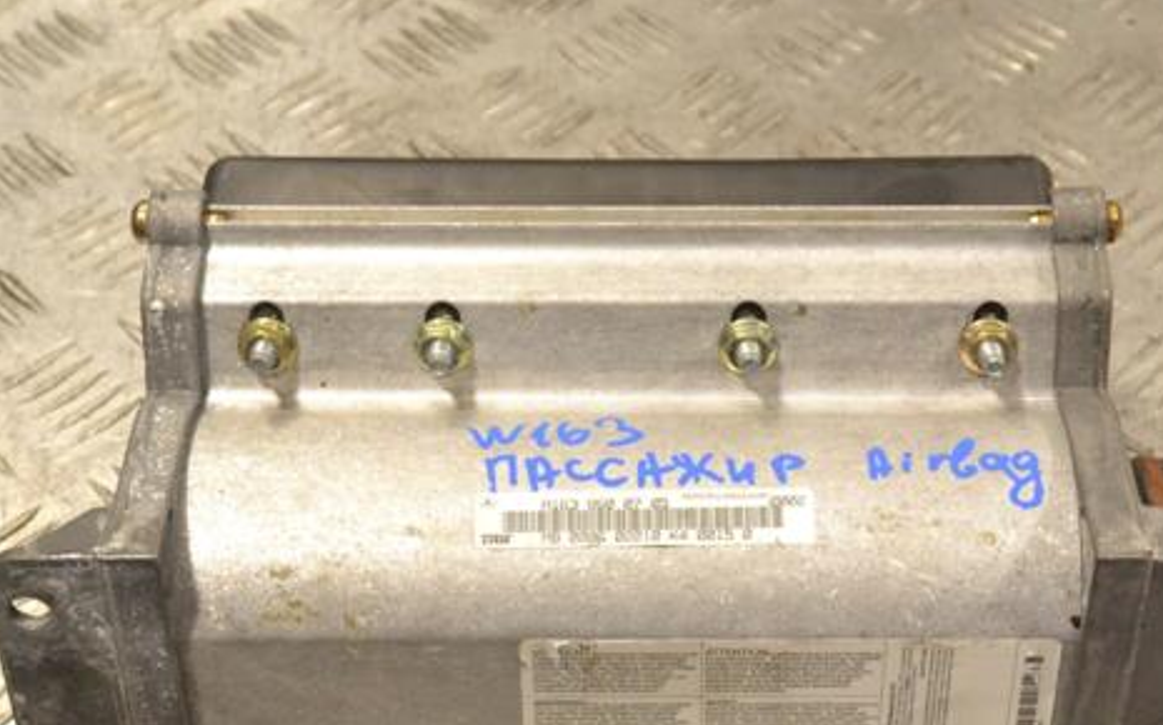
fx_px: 2376
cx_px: 628
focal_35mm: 75
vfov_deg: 17.3
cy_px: 450
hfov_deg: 27.5
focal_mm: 38
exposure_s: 1/320
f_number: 9
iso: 3200
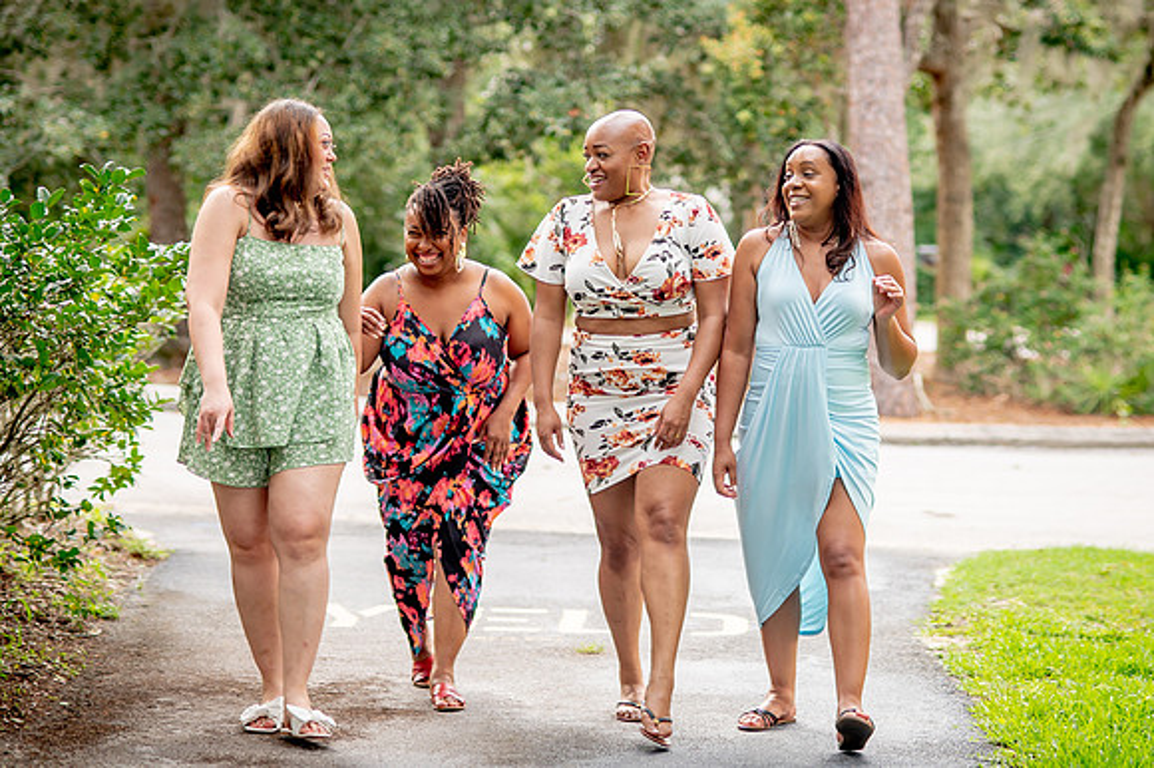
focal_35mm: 109
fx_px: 3476
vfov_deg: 12.6
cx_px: 657
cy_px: 333
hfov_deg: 18.8
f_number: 2.8
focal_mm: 85
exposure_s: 1/250
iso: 100
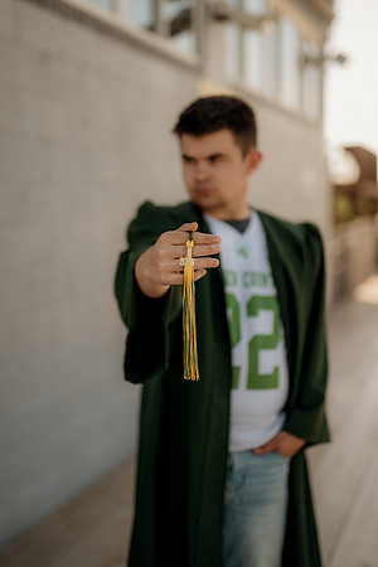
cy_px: 284
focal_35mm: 50
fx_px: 787
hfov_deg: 27.0
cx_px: 189
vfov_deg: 39.6
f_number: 1.4
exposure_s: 1/4000
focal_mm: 50
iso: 400
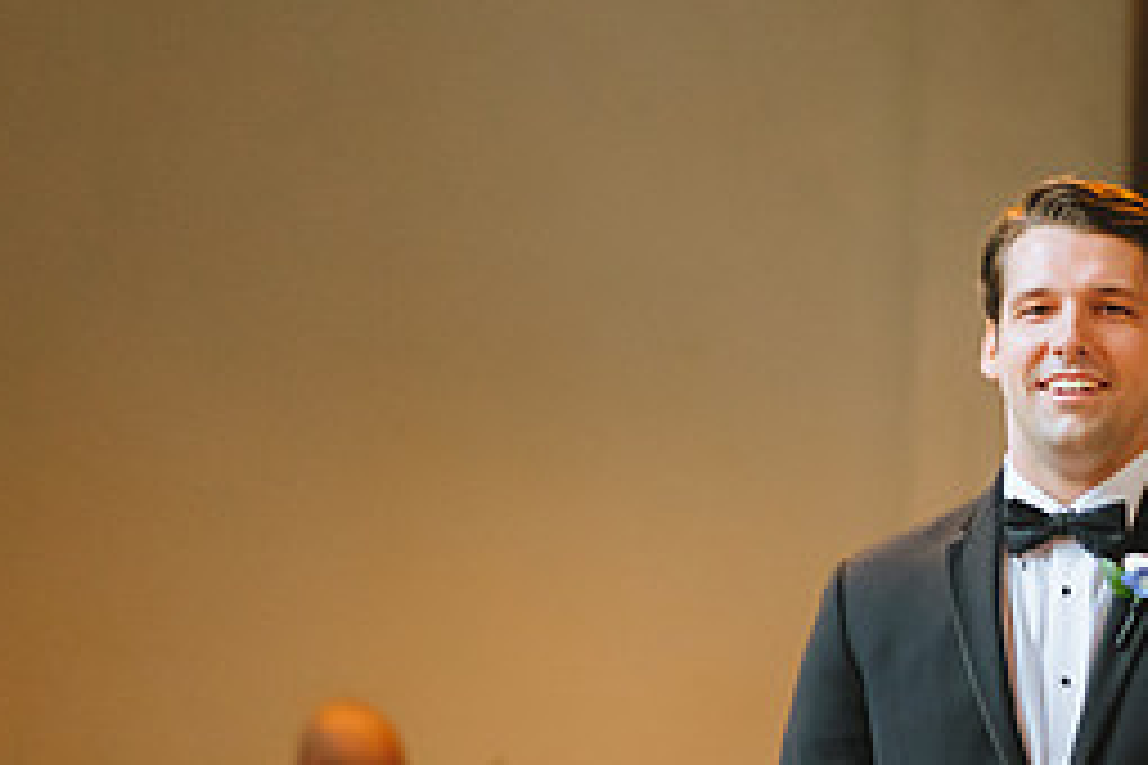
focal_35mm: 209
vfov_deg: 6.6
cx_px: 1175
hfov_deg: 9.8
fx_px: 6664
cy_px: 635
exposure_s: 1/200
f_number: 2
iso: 2500
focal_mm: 85
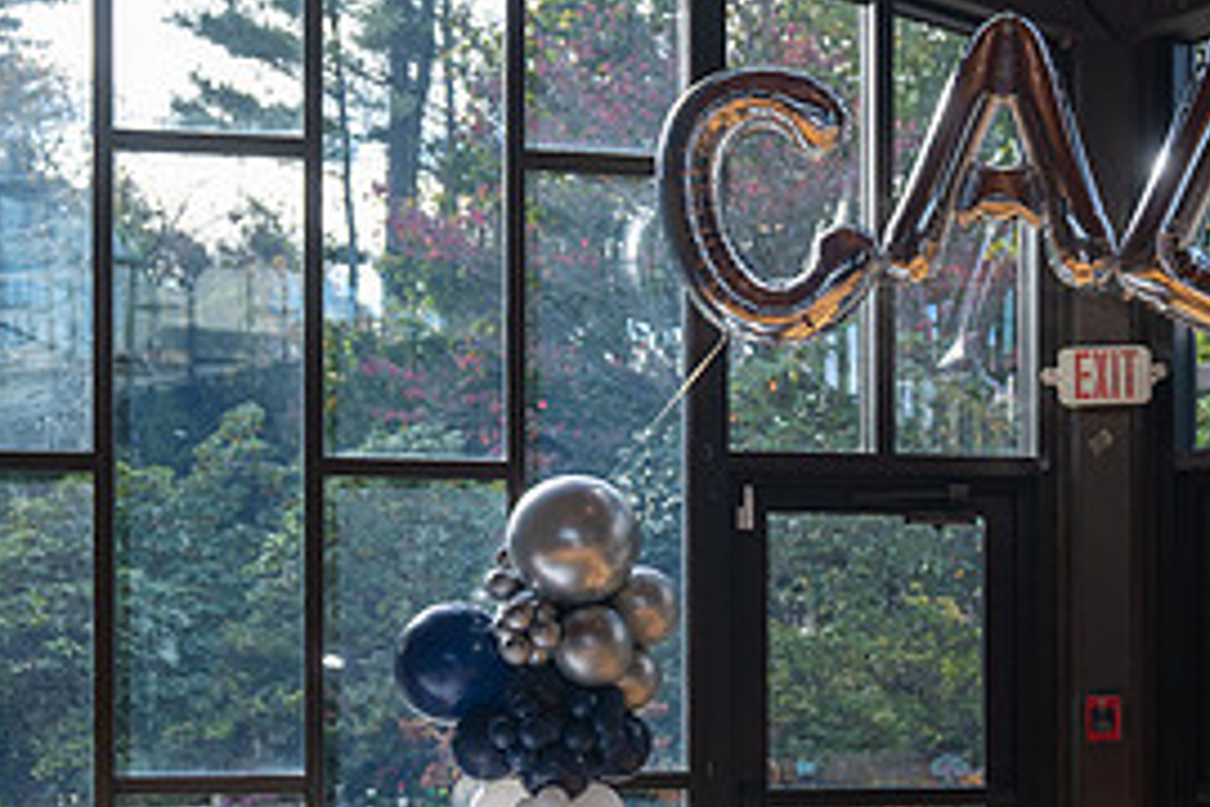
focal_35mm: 74
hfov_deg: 26.8
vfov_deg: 18.2
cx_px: 990
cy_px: 697
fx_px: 2487
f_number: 2.8
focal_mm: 34.5
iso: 640
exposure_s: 1/1250
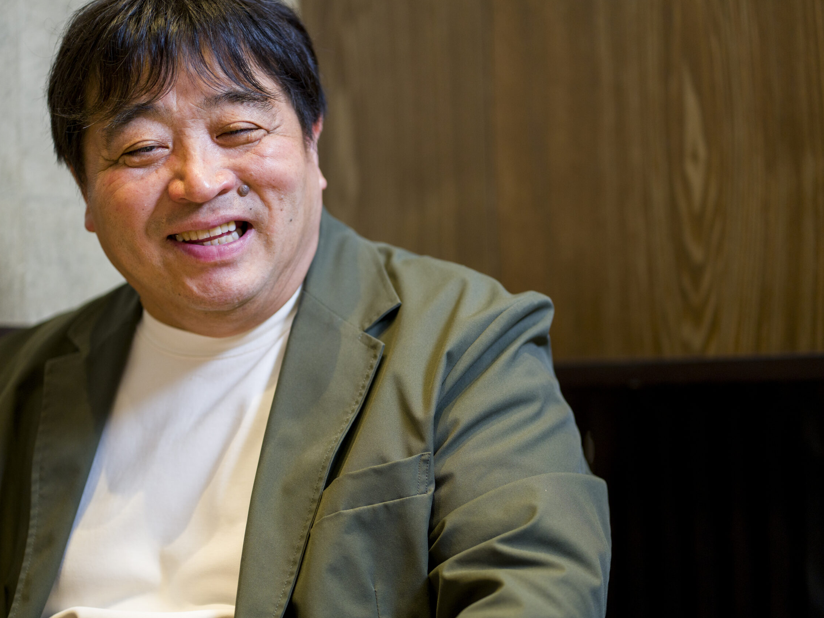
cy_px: 306
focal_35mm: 93
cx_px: 426
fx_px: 2214
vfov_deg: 15.9
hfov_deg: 21.1
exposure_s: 1/200
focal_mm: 85
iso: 400
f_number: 2
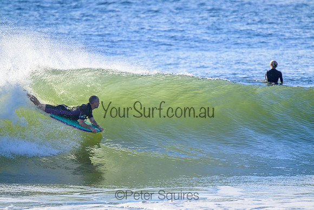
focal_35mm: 800
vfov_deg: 1.7
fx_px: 6979
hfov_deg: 2.6
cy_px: 105
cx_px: 157
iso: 1400
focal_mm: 800
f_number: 11
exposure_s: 1/2000
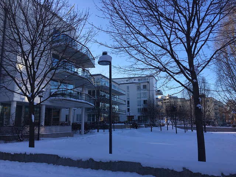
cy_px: 88
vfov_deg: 48.2
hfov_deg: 61.7
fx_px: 198
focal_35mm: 29
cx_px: 118
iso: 25
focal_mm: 4.15
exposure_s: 1/651
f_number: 2.2
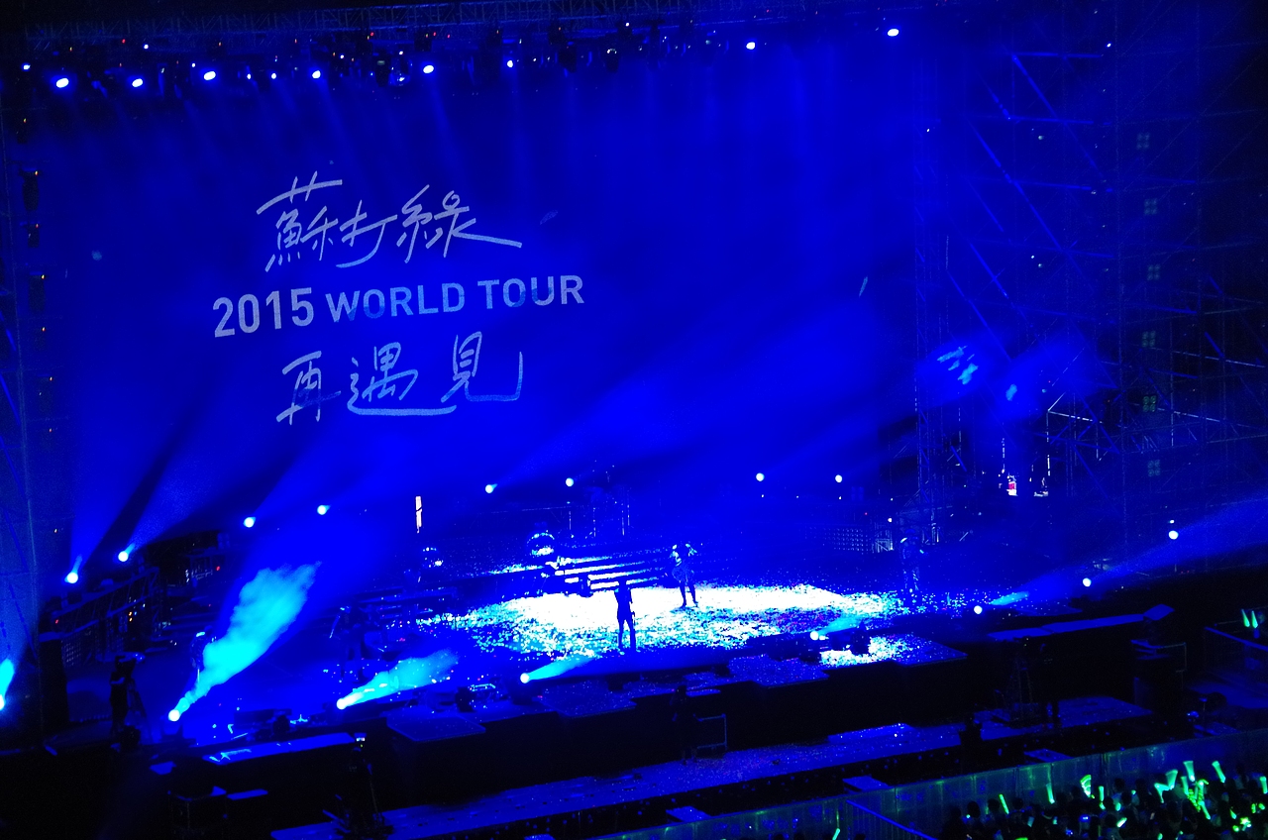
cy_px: 420
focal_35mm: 90
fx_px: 3164
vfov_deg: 15.1
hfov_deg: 22.7
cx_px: 634
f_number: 4.5
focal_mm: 60
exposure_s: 1/8
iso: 3200
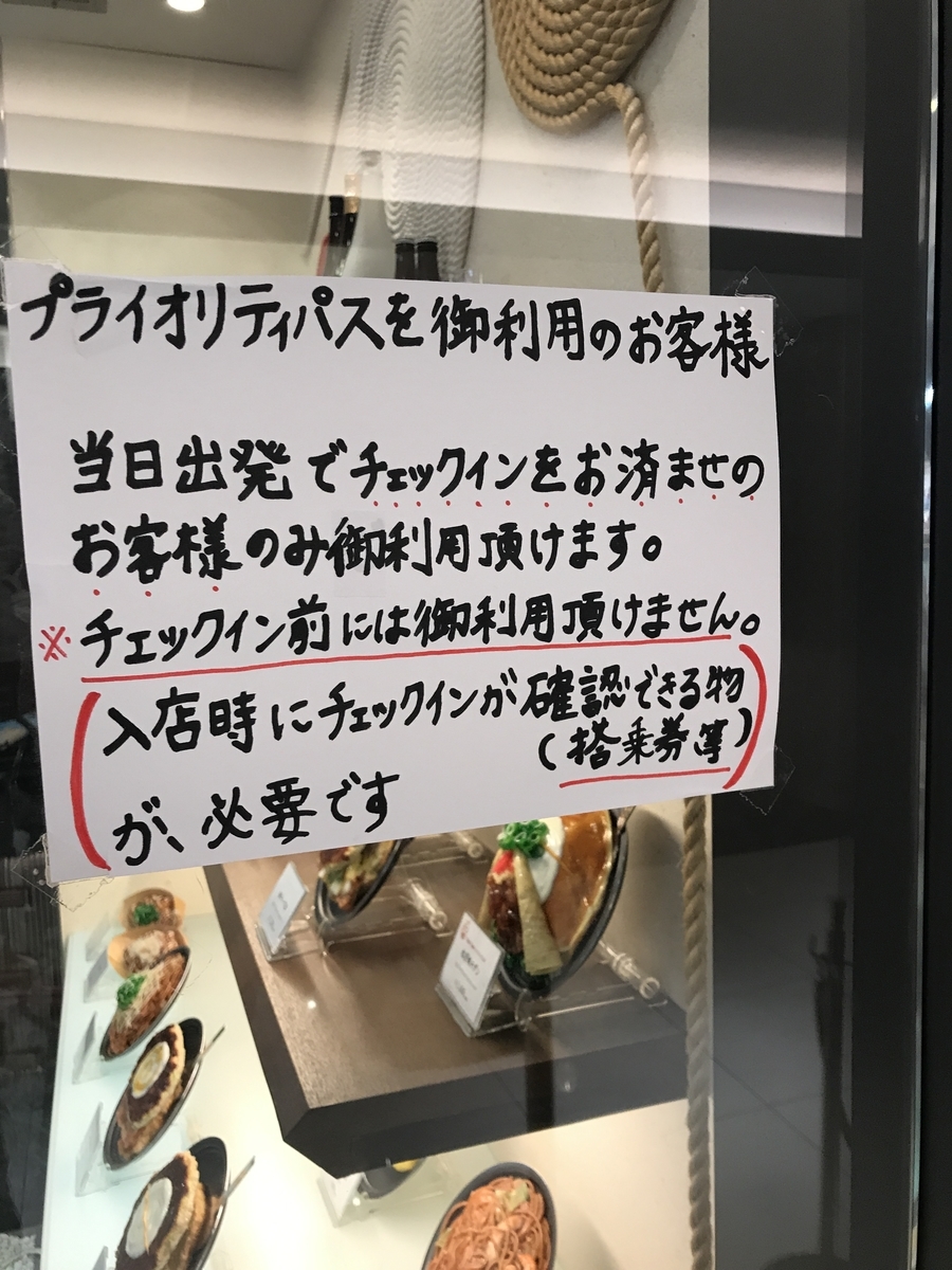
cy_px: 635
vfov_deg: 63.4
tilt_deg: -4.7
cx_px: 476
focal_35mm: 28
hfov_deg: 49.7
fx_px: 1027
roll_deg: +1.4
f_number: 1.8
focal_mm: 3.99
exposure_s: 1/30
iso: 32
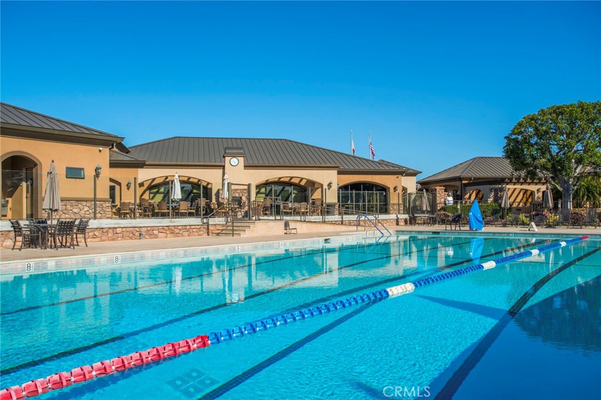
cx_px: 300
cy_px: 200
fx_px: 484
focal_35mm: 29
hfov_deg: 63.7
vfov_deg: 44.9
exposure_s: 1/320
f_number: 11
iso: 200
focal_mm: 29
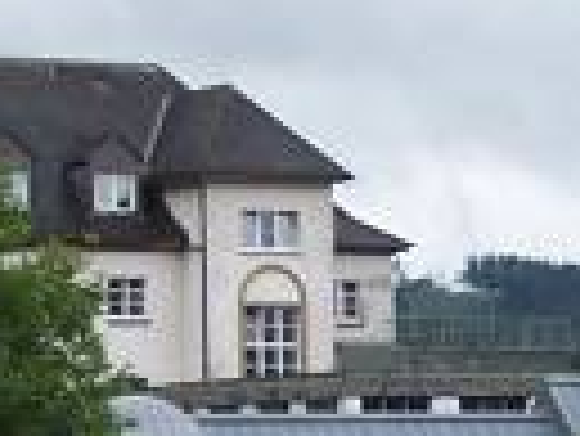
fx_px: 3958
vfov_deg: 6.3
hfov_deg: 8.3
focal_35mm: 236
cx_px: 535
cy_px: 432
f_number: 2.8
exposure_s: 1/500
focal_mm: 6.3
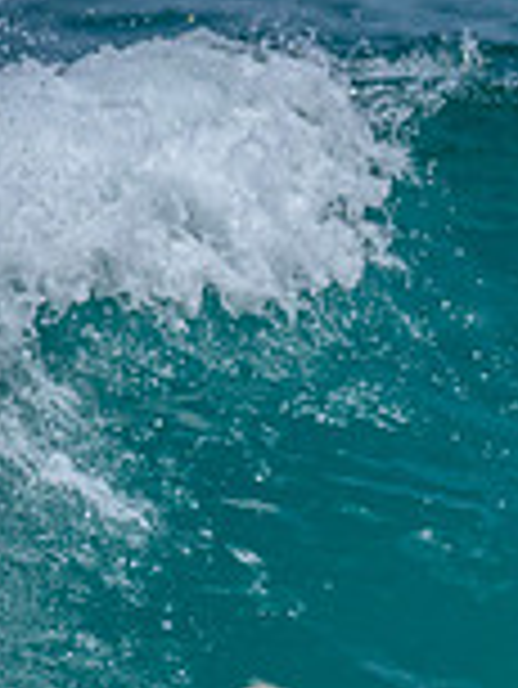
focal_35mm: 3652
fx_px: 72764
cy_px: 865
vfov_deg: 0.5
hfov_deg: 0.4
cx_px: 858
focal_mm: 800
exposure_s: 1/2500
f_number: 6.3
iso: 200
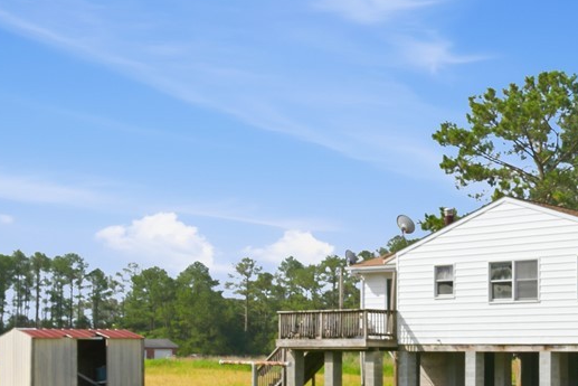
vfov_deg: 21.5
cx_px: 557
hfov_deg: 30.0
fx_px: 1012
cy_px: 254
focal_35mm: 63
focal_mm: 30
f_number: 9
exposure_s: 1/400
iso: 160
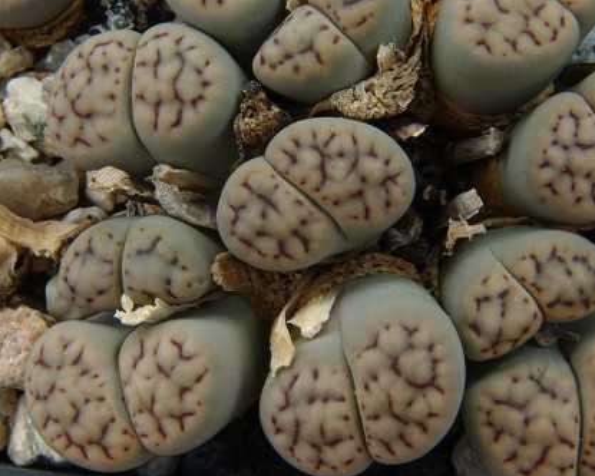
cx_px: 288
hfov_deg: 16.2
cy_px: 239
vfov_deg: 13.0
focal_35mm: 119
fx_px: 2096
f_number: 38
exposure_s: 3
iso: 100
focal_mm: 70
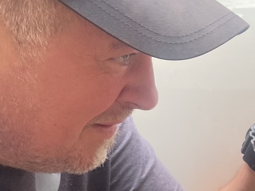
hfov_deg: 20.8
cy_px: 92
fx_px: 596
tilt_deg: -13.4
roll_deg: -2.1
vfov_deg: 18.2
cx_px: 374
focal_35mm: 81
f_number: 1.6
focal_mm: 4.2
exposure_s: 1/209
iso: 32
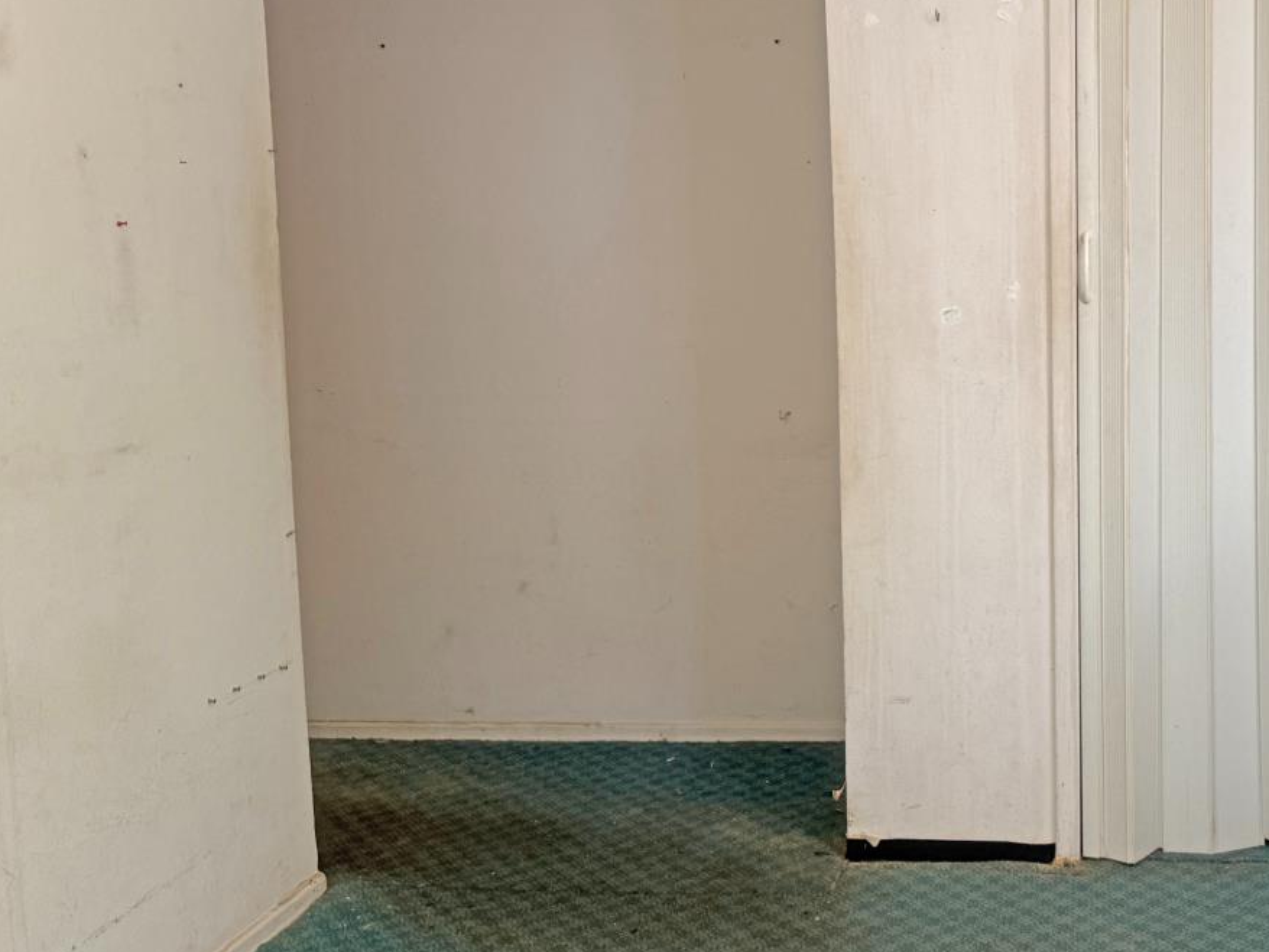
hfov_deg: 43.7
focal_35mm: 41
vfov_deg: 35.0
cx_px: 1006
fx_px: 1503
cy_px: 363
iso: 200
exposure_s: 1/62
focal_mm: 6.76
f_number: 1.78
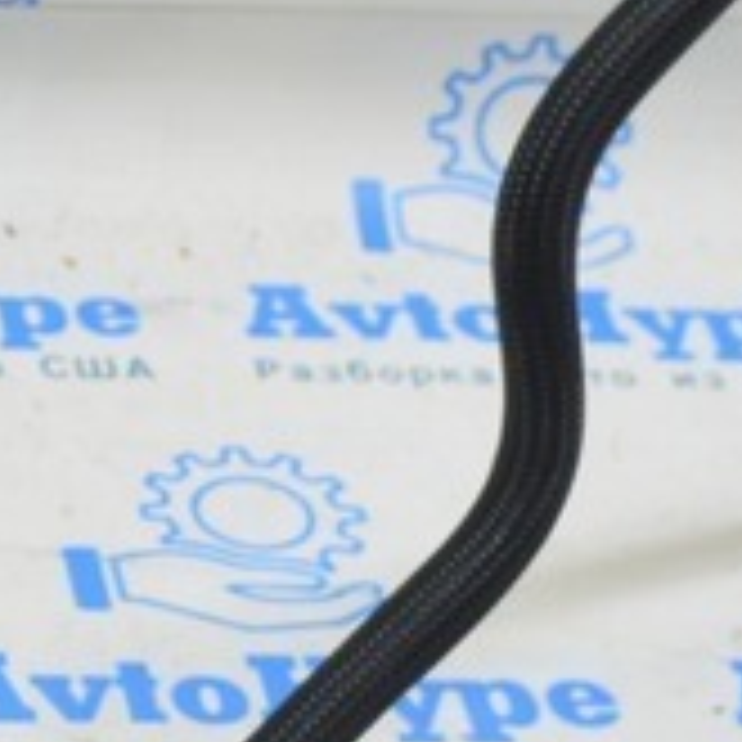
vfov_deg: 9.6
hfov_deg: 9.3
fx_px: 4405
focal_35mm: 182
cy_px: 483
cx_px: -450
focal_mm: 23
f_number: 5.6
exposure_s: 1/20
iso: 400
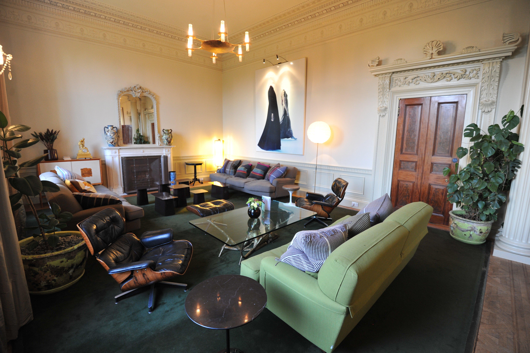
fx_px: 235
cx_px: 265
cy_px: 176
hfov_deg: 96.8
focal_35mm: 16
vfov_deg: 73.7
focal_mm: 16
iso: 1600
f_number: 4
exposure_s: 1/15
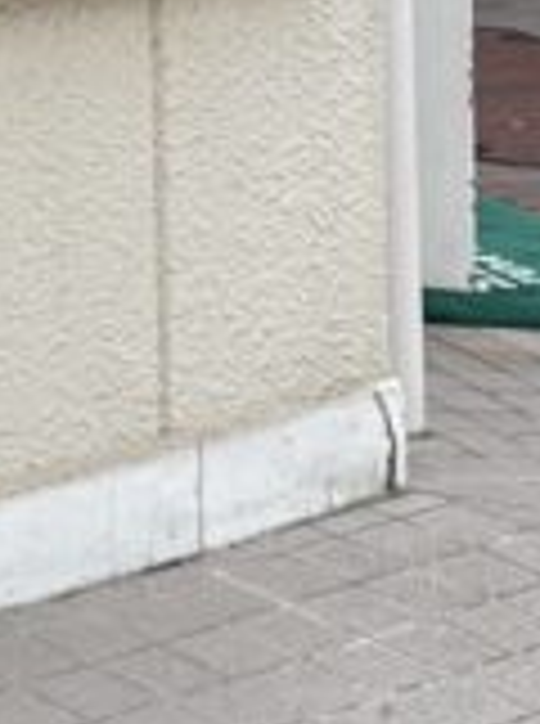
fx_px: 3195
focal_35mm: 153
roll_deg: +0.9
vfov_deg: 12.0
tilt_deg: -0.4
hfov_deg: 8.8
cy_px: -549
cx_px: -742
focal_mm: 6.86
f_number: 1.78
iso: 80
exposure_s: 1/680
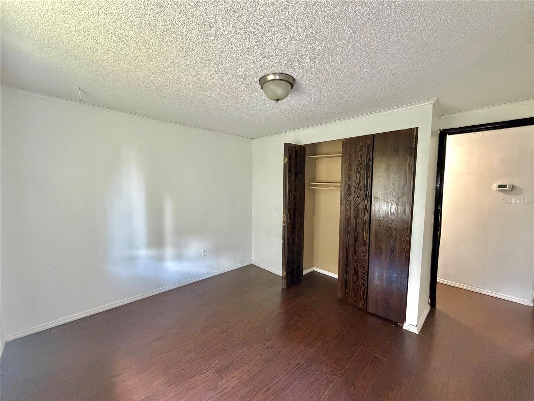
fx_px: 216
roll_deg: -0.2
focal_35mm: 14
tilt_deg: -3.8
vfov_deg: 85.7
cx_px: 267
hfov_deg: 102.1
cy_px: 200
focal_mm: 2.22
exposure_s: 1/60
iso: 640
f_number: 2.2
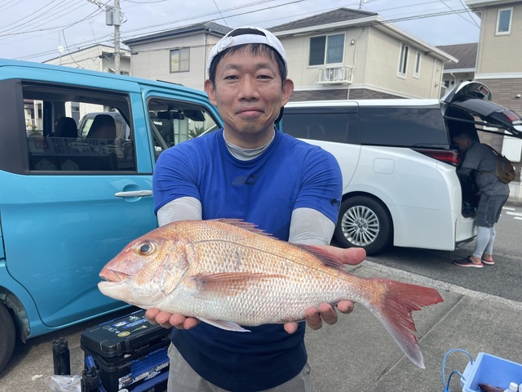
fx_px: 377
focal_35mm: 25
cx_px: 261
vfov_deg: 54.9
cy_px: 196
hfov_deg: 69.4
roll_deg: -2.9
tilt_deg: -9.9
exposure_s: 1/1883
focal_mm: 5.1
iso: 32
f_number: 1.6
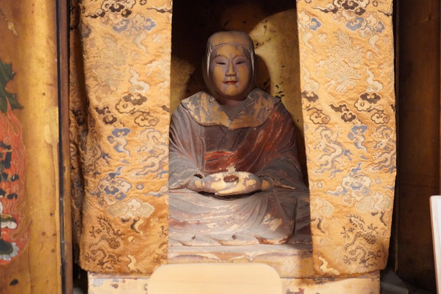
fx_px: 441
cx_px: 220
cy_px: 147
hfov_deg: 53.1
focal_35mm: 36
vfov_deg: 36.9
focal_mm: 24
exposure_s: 1/25
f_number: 4.5
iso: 6400
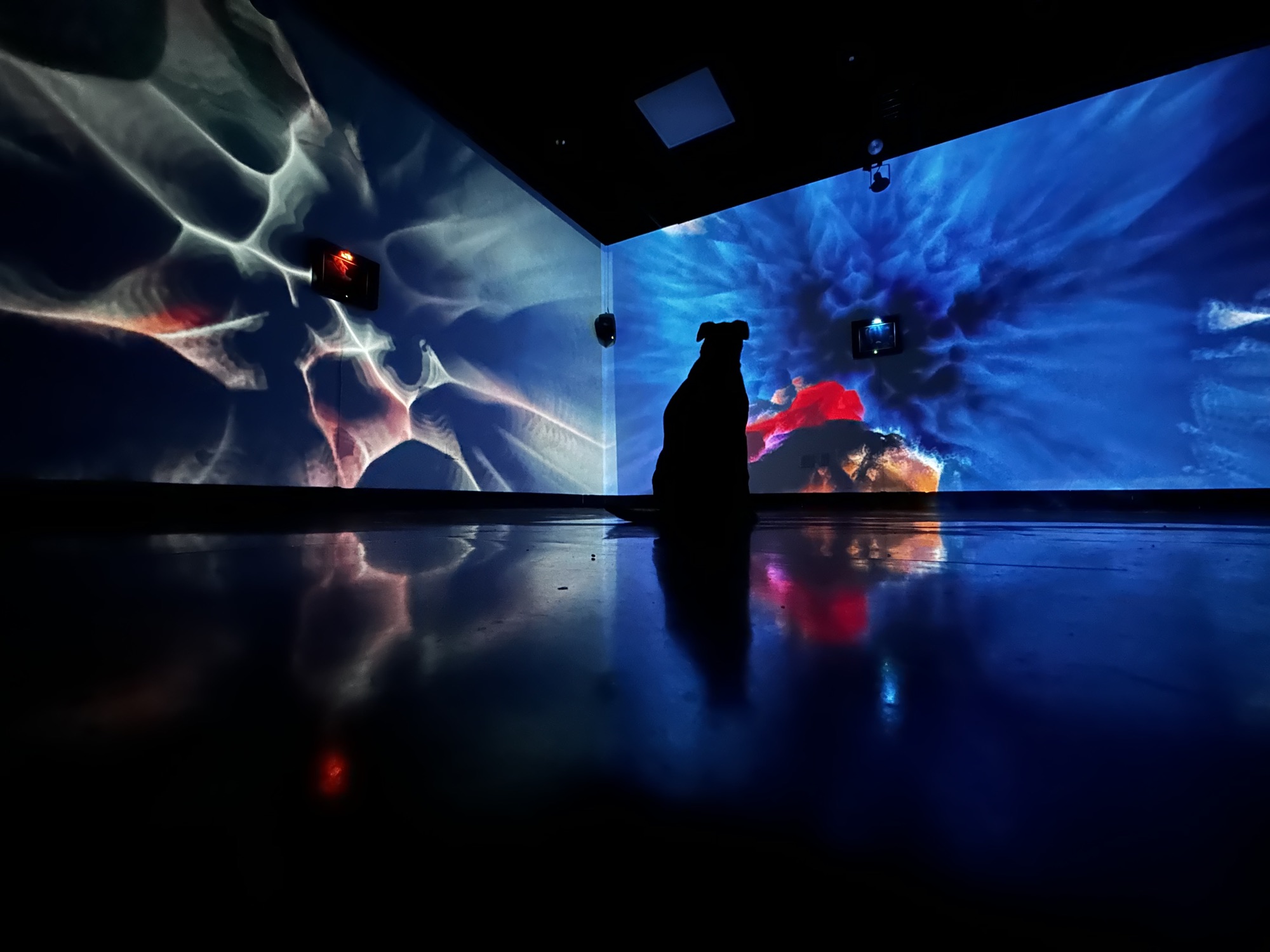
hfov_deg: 102.1
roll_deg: -0.2
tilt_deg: +2.4
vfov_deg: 85.7
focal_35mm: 14
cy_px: 476
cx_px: 635
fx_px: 514
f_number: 2.2
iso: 2000
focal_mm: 2.22
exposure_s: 1/7
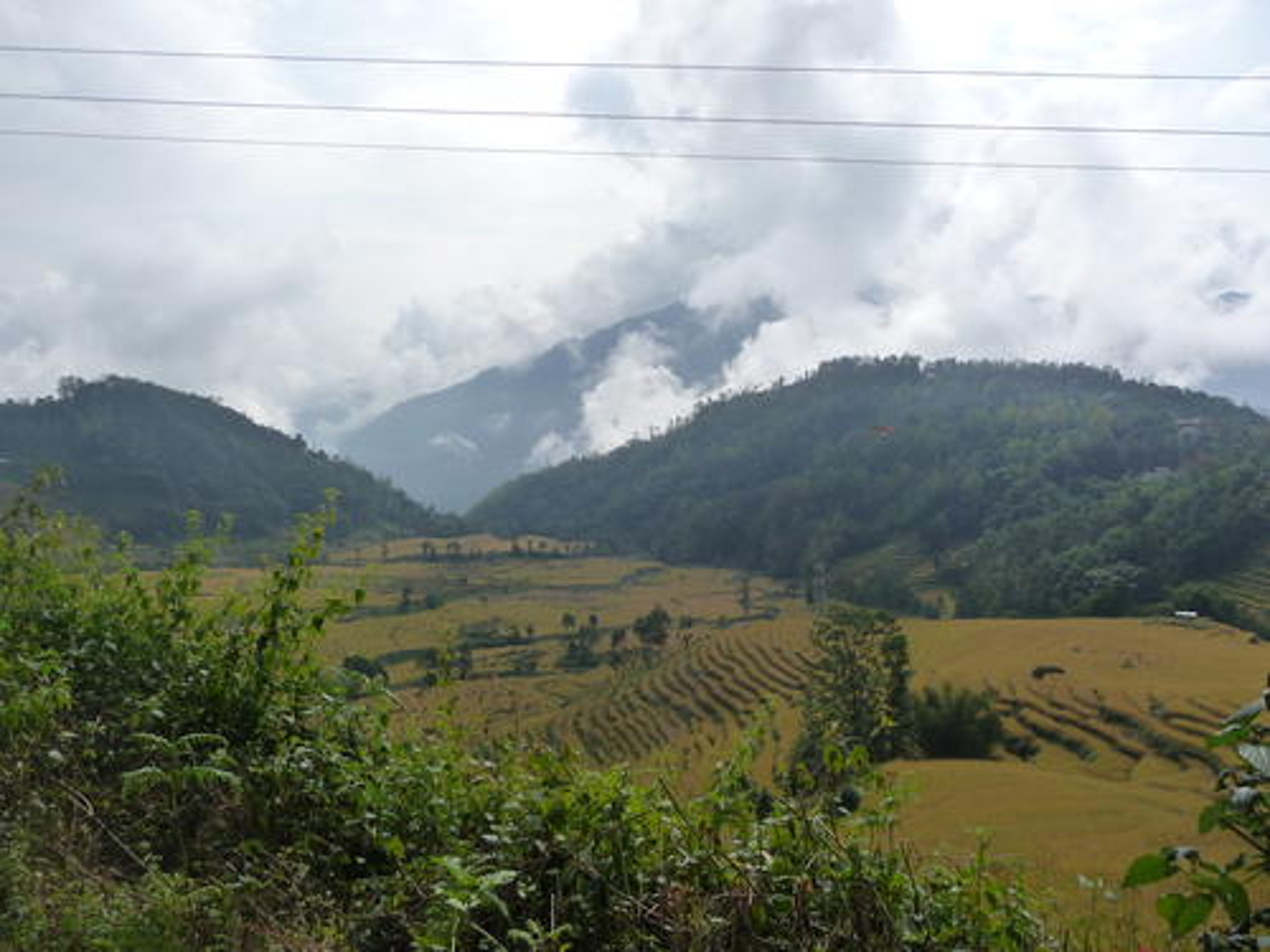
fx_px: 1027
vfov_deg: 49.7
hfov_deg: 63.4
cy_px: 476
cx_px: 635
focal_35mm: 28
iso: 160
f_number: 8
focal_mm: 4.7
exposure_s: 1/400
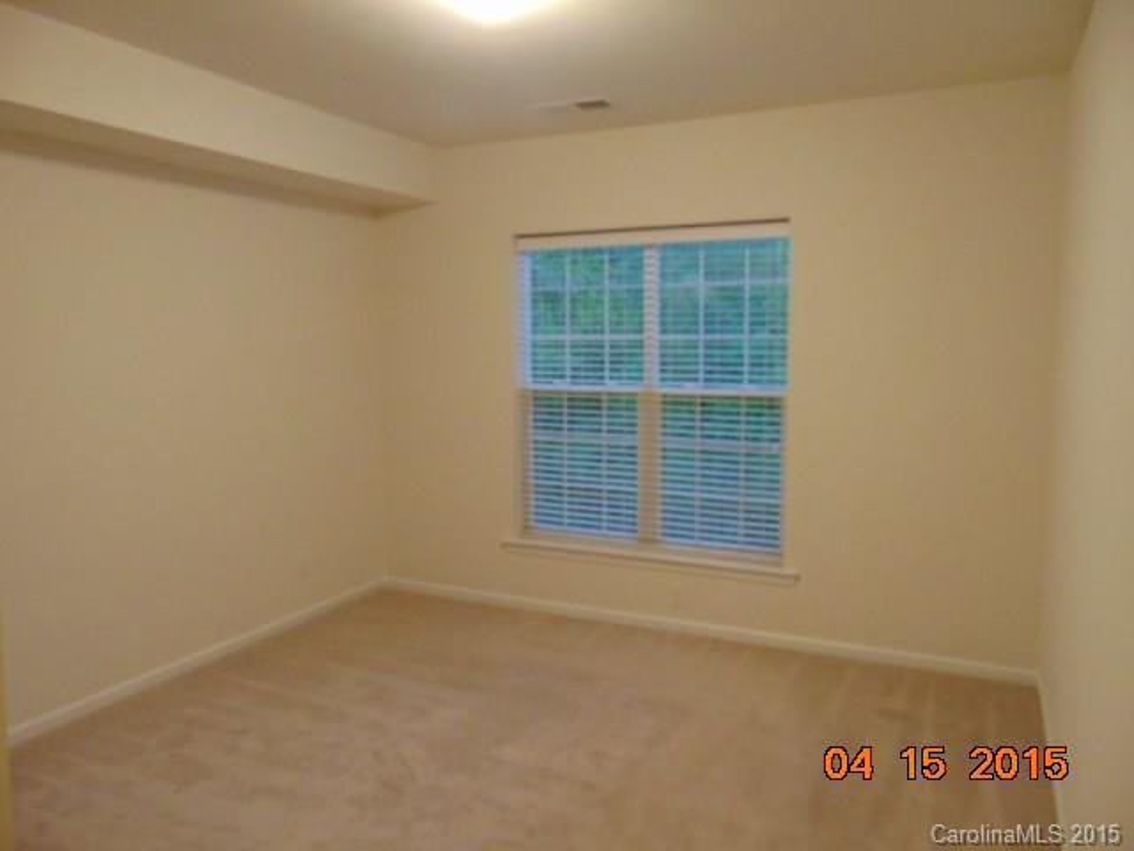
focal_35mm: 25
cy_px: 426
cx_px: 567
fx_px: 819
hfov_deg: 69.4
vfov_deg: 54.9
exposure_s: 1/30
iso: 400
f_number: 3
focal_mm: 4.5
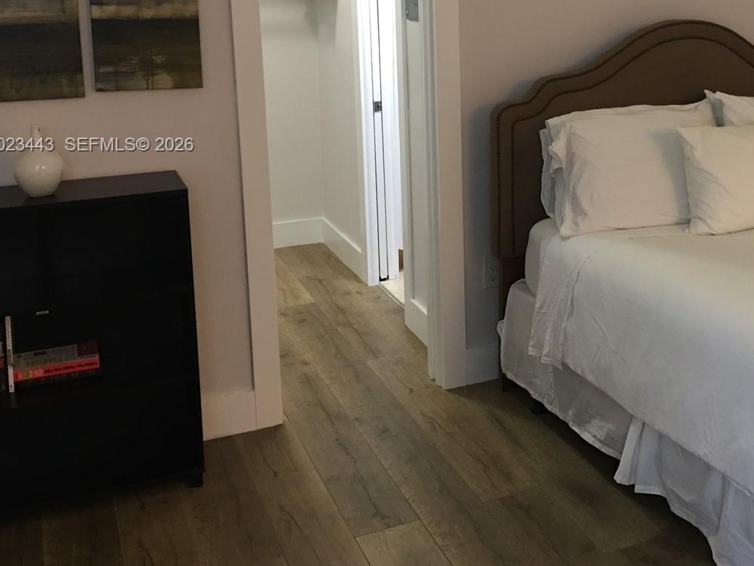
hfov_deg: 40.2
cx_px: 559
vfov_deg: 31.0
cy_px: 146
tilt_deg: -10.0
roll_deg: +0.4
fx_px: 1002
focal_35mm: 46
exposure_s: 1/15
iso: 50
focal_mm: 4.15
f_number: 2.2
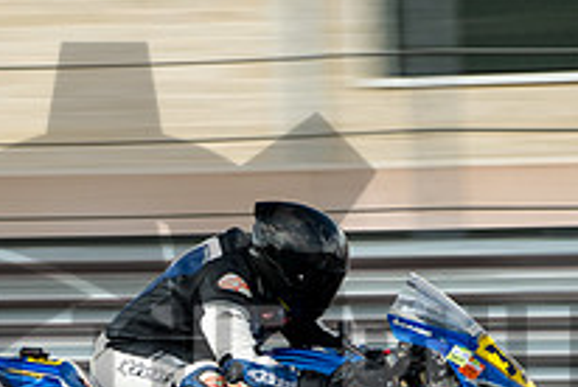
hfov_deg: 4.5
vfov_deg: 3.0
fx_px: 7283
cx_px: 104
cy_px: 386
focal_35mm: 453
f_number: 4.6
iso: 160
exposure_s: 1/200
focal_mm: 107.4
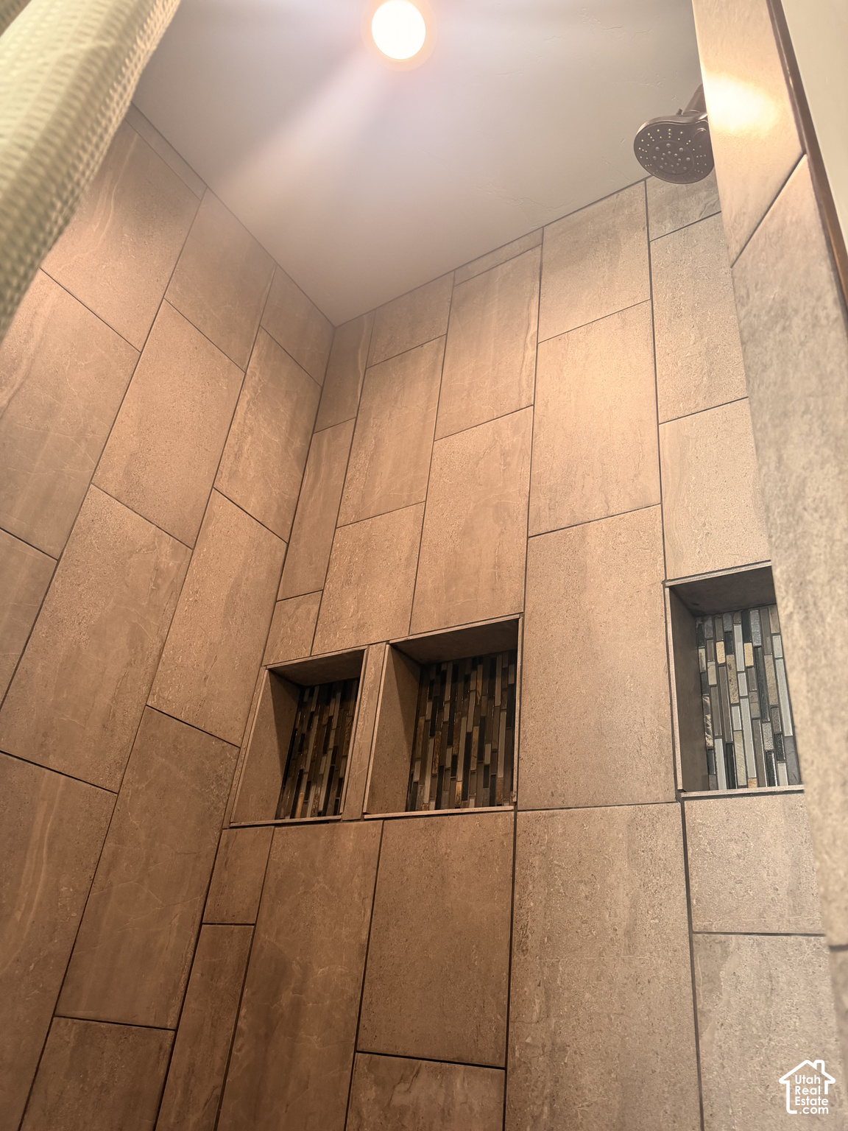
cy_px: 566
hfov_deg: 56.8
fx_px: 784
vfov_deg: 71.6
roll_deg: -8.4
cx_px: 424
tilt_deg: +30.6
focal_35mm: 24
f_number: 1.78
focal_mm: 6.76
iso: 200
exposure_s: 1/60
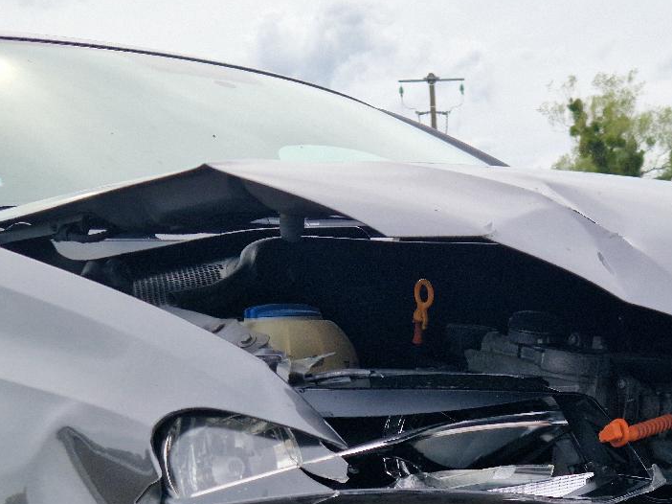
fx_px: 1145
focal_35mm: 59
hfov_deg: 32.2
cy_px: 589
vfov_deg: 23.0
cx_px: 491
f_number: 1.8
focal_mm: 5.4
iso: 50
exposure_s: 1/714
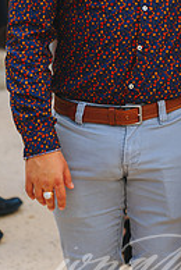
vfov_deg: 12.5
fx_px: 1217
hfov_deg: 8.4
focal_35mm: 162
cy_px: 7
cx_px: 194
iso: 50
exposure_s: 1/125
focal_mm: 70
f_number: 2.8
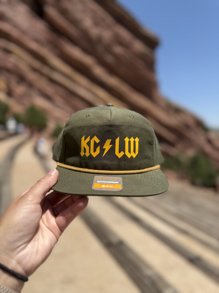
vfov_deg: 71.6
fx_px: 202
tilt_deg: -3.9
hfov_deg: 56.8
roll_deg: +1.7
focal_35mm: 24
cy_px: 146
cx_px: 110
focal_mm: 6.76
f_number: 1.78
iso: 80
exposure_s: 1/6173
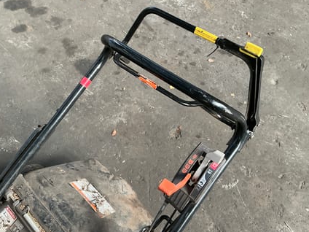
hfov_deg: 55.3
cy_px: 121
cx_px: 140
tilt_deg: -54.0
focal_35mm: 33
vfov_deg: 42.9
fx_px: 295
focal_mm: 3
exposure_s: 1/60
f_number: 1.8
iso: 100
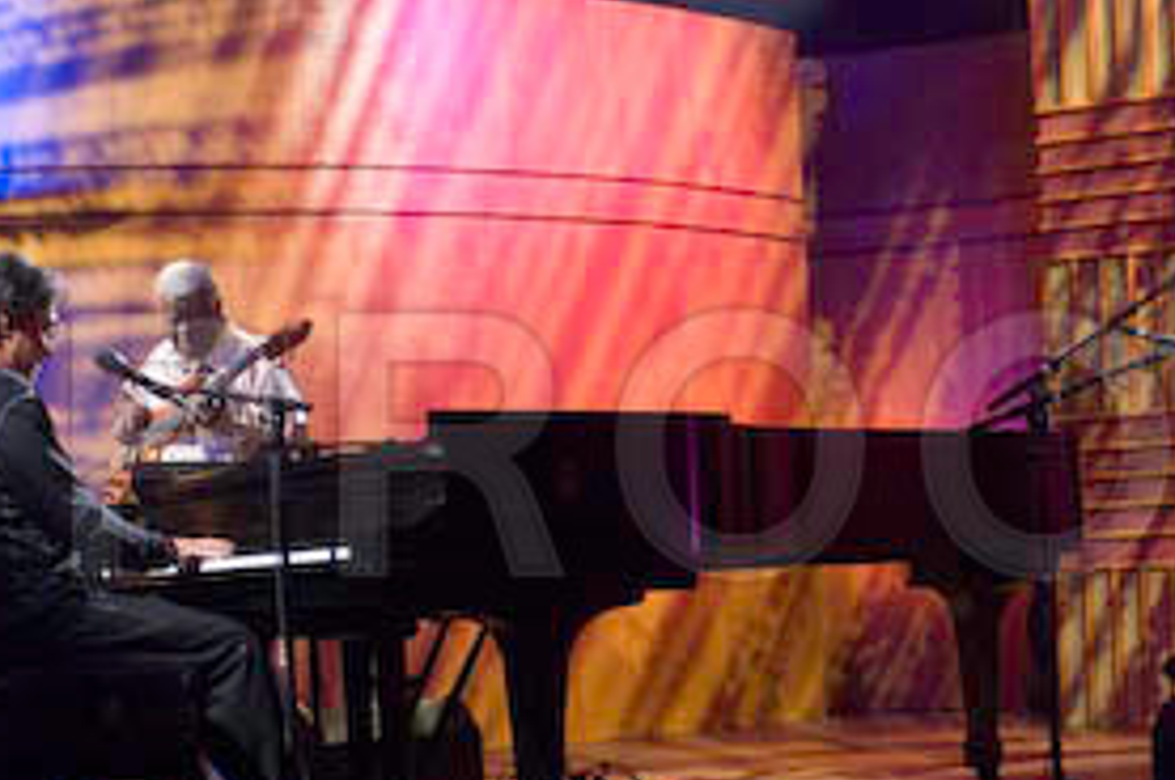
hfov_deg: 26.7
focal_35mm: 76
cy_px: 526
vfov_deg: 17.9
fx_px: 2469
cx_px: 721
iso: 800
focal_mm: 35
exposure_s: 1/60
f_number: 2.8
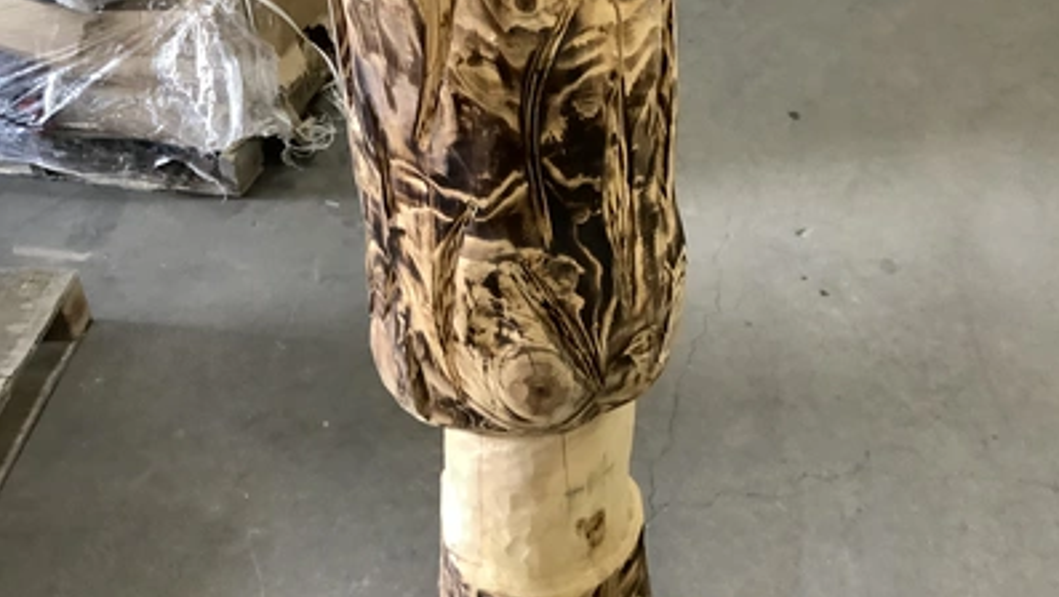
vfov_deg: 34.6
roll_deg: +1.0
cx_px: 531
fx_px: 955
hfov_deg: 58.0
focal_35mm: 34
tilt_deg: -39.7
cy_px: 349
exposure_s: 1/40
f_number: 2.4
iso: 320
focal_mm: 3.3
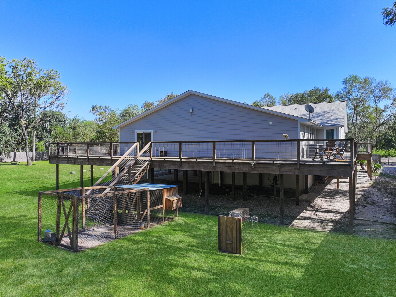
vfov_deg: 56.8
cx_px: 198
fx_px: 274
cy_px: 148
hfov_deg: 71.6
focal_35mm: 24
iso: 200
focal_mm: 12.29
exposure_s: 1/1250
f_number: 2.8
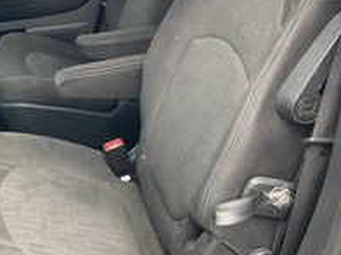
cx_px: 92
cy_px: 47
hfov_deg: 32.2
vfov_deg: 24.3
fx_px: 580
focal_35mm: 59
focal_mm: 3
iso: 50
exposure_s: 1/122
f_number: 1.8
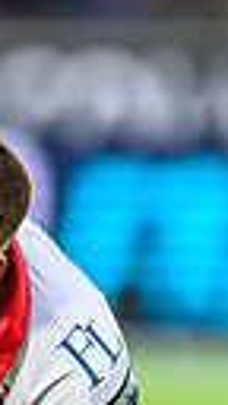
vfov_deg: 1.0
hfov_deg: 0.6
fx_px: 23699
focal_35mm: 2205
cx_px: -100
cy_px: 522
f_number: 3.2
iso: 2000
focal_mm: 400
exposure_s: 1/2000
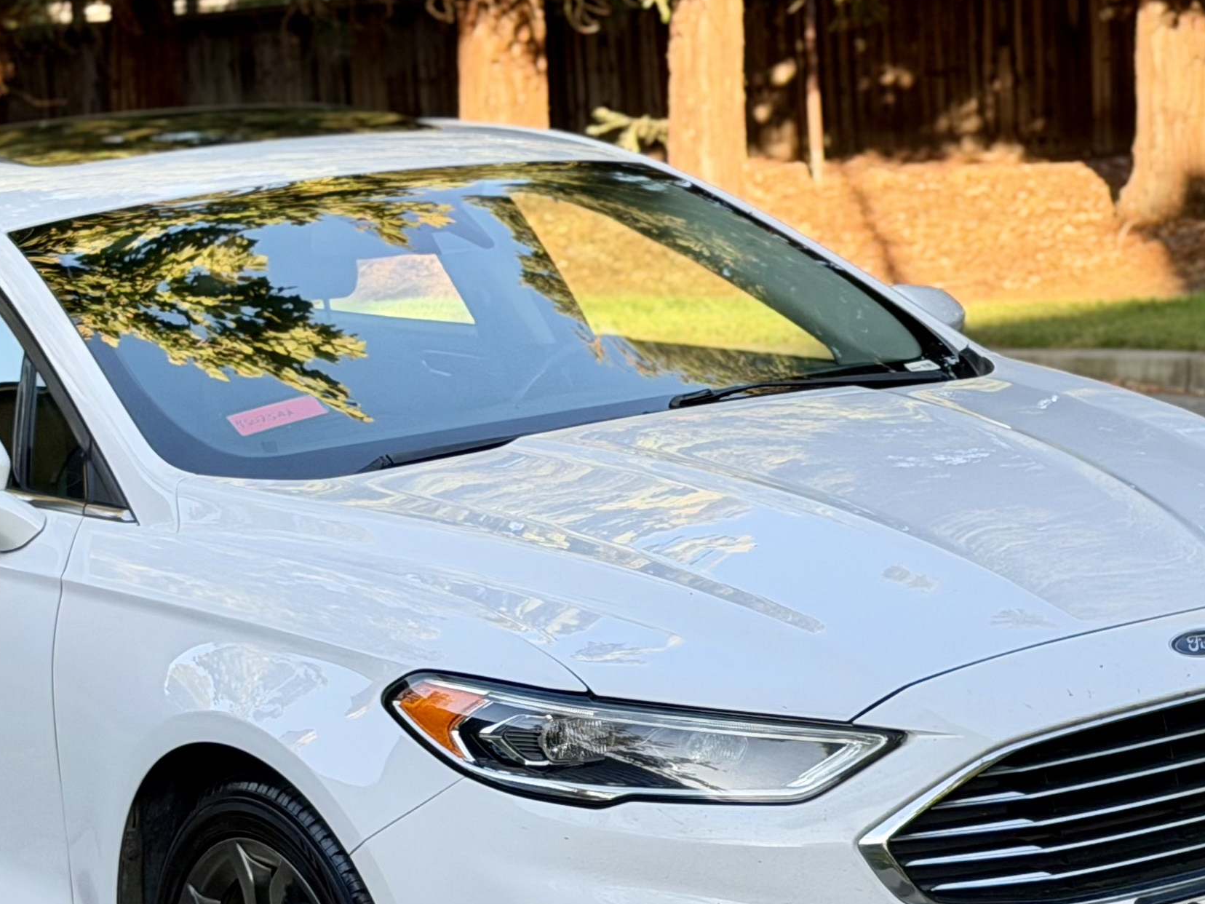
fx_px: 3899
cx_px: 557
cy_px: 718
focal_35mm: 112
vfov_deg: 13.2
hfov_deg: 17.6
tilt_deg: -9.0
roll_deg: +3.7
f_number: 1.78
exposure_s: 1/392
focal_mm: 6.76
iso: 64
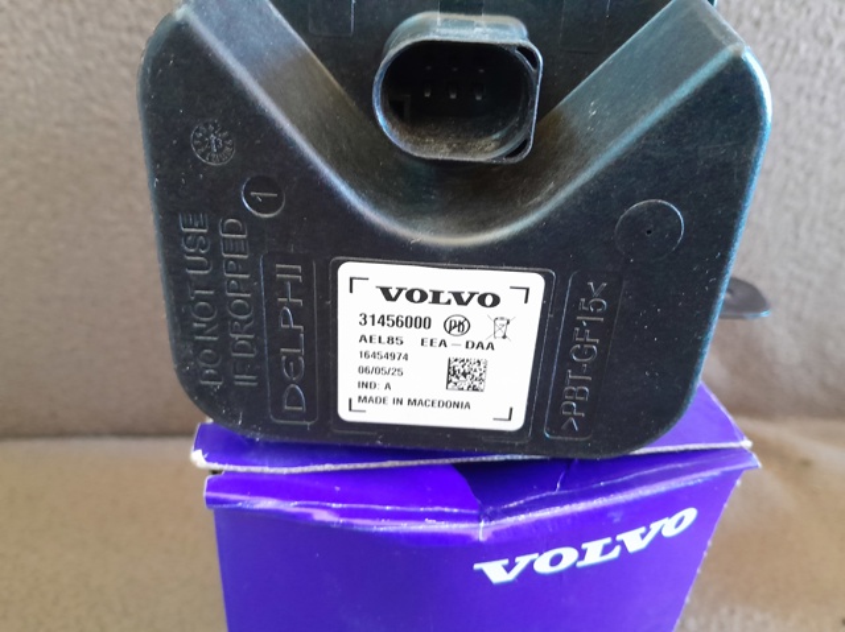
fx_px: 634
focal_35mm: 26
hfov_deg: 67.3
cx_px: 422
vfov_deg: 53.0
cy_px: 316
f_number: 1.8
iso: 1000
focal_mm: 3.98
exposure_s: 1/20
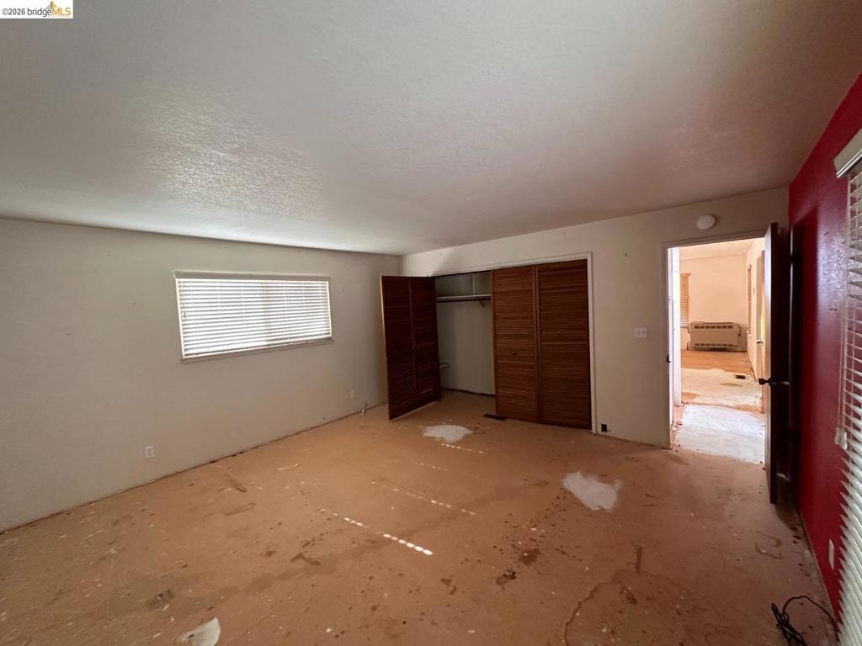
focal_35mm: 14
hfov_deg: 102.1
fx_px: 349
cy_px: 323
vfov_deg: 85.7
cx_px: 431
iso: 320
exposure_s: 1/60
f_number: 2.2
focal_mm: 2.22
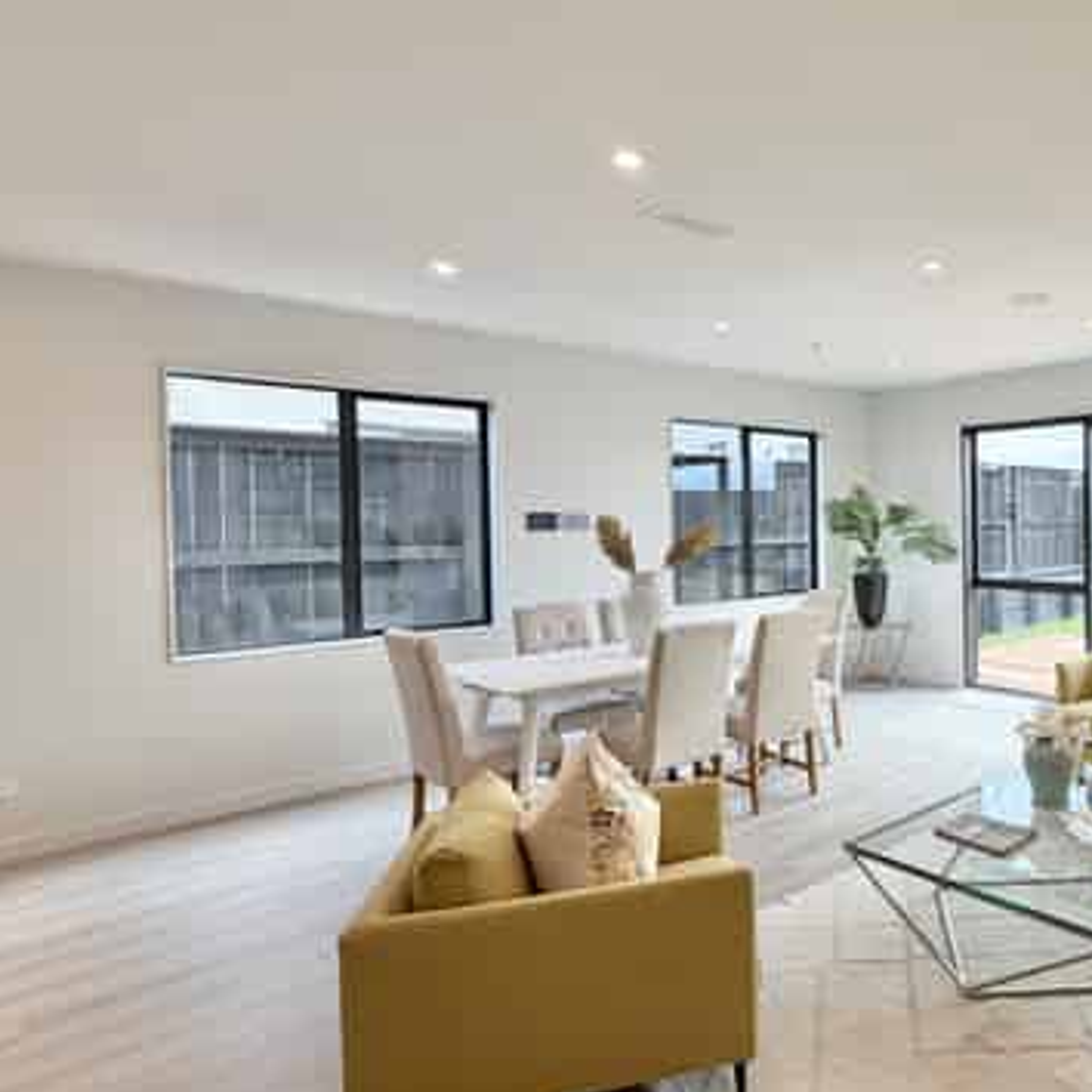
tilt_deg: -1.0
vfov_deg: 67.3
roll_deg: +0.6
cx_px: 910
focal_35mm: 23
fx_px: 821
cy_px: 535
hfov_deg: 60.4
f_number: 2.2
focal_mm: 2.22
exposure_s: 1/146
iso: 40
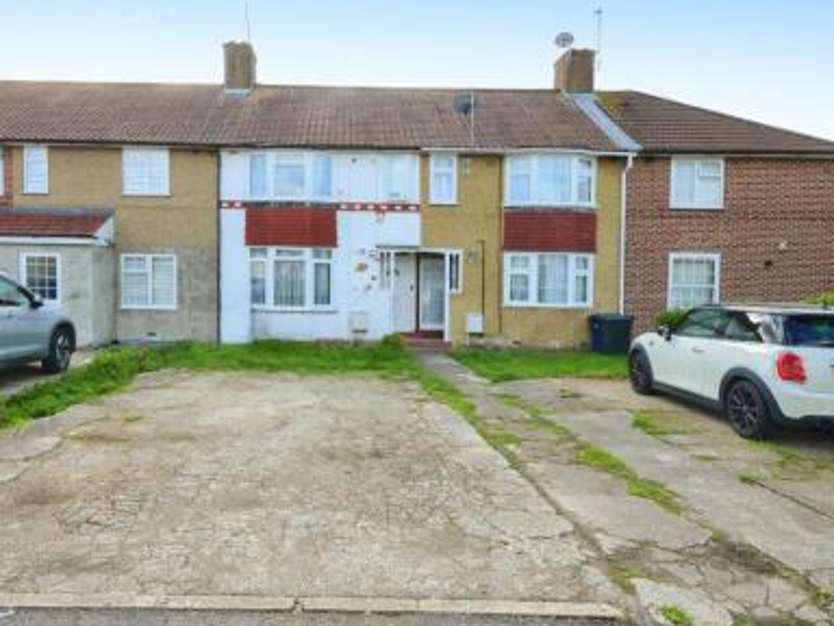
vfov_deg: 54.8
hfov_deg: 68.6
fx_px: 602
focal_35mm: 25
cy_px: 295
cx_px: 326
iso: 400
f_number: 13
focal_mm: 14
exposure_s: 1/125
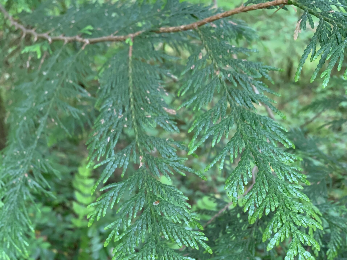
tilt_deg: -32.3
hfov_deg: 52.6
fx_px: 351
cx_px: 174
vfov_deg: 39.4
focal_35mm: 35
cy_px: 201
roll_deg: -1.6
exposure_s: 1/60
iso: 320
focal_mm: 4.25
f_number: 1.8
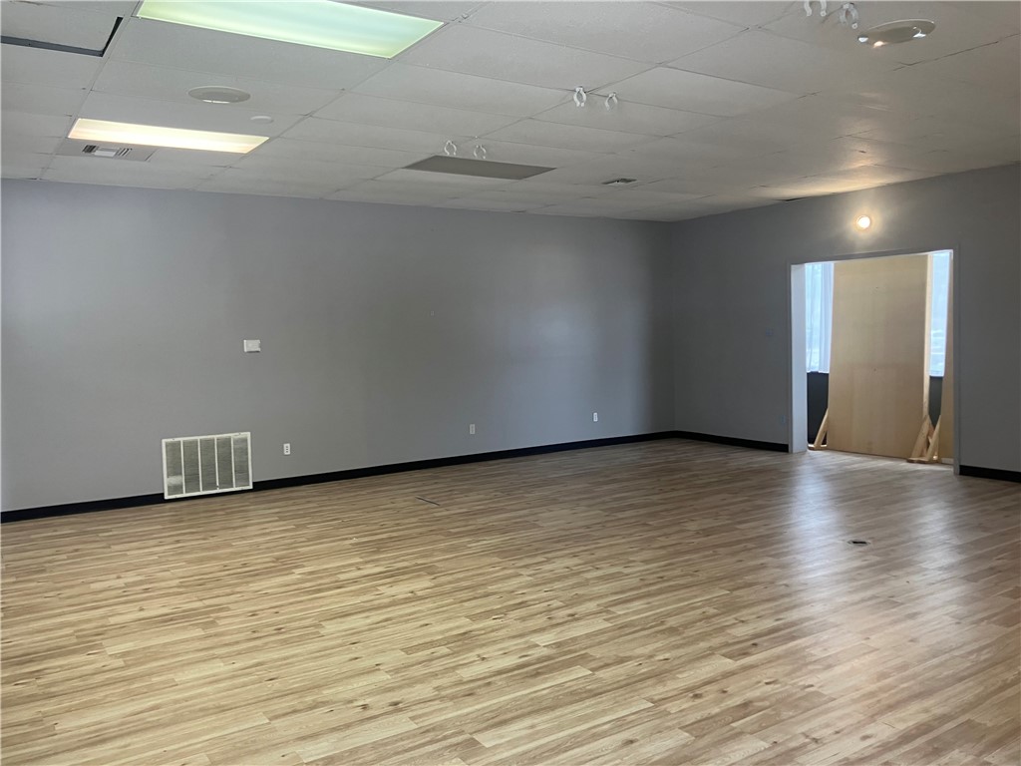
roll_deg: +1.3
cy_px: 383
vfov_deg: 49.7
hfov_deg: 63.4
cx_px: 510
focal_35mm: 28
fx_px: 826
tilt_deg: -2.9
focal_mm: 3.99
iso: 80
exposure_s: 1/60
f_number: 1.8
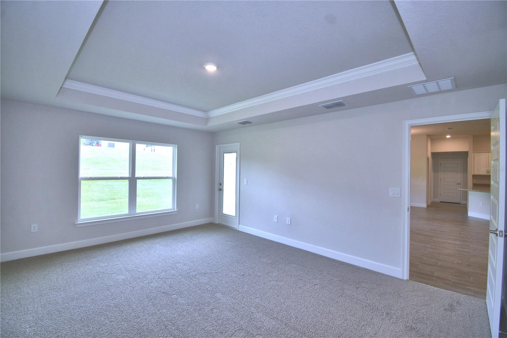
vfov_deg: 77.3
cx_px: 254
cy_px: 169
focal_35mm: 15
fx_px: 211
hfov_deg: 100.4
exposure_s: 1/60
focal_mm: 10
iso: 180
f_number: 4.5
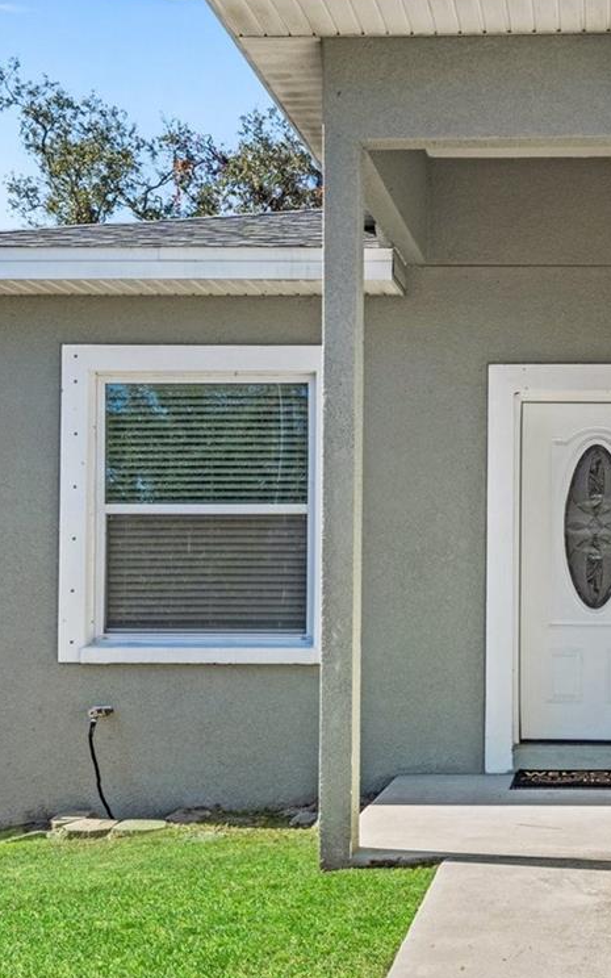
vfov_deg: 43.4
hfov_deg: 26.9
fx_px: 1226
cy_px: 560
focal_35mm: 46
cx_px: 562
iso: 400
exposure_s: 1/500
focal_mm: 14
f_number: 7.1
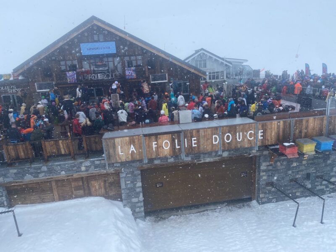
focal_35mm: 26
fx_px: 252
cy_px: 126
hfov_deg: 67.3
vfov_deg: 53.1
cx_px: 168
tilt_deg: -16.2
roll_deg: +3.5
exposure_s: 1/3610
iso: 32
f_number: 1.8
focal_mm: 4.25
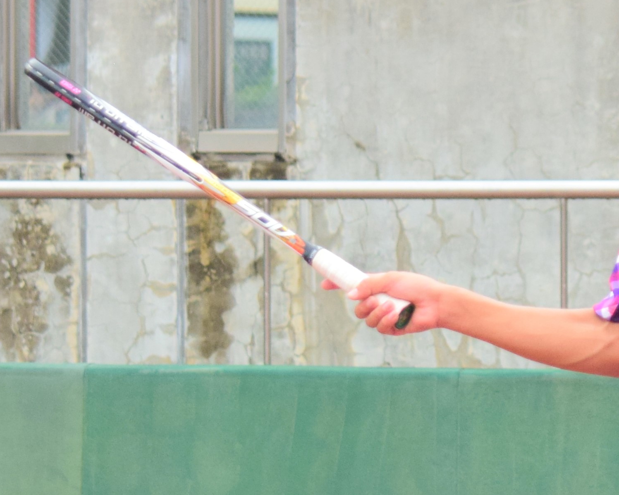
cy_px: 430
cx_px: 747
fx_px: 6015
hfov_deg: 5.9
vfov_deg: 4.7
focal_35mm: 328
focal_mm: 85
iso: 800
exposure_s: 1/1250
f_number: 4.5
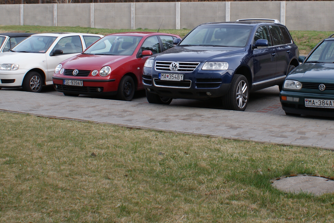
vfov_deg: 24.8
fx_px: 502
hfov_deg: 36.2
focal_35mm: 54
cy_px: 49
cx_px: 242
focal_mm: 18
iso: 100
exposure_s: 1/60
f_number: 7.1
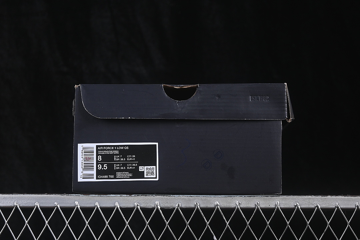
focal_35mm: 75
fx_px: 750
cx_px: 180
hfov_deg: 27.0
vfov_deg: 18.2
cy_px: 120
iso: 160
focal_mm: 50
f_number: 6.3
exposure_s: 1/60
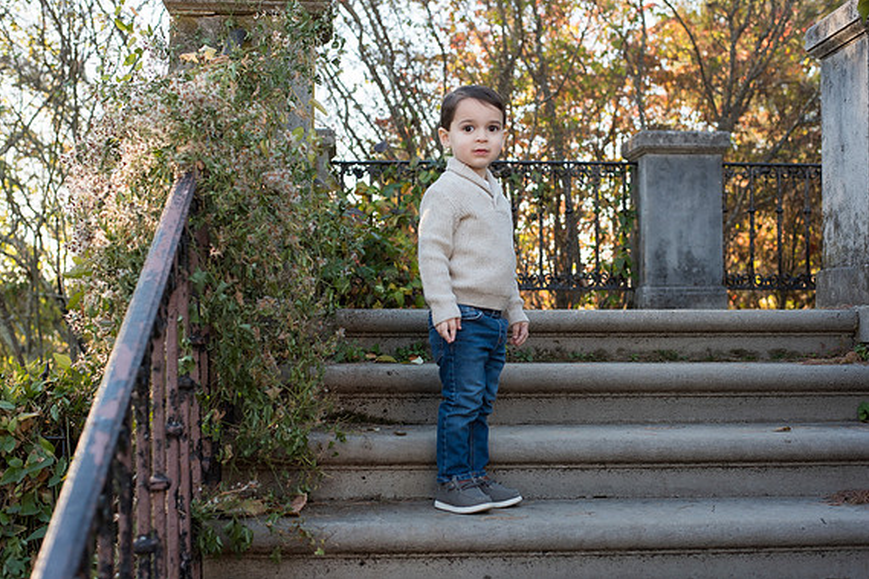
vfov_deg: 26.5
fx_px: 1231
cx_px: 428
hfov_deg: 38.9
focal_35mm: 51
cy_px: 285
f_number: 4.5
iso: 160
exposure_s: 1/200
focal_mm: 50
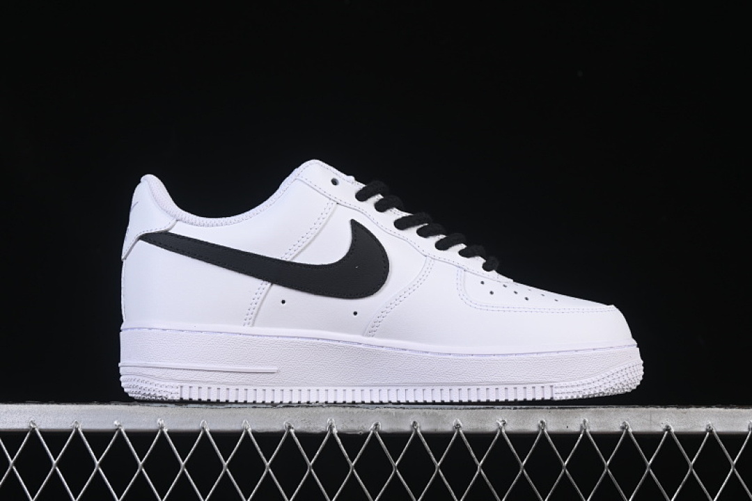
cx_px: 376
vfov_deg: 18.2
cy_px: 250
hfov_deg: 27.0
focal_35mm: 75
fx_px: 1567
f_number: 8
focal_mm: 50
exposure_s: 1/100
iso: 160
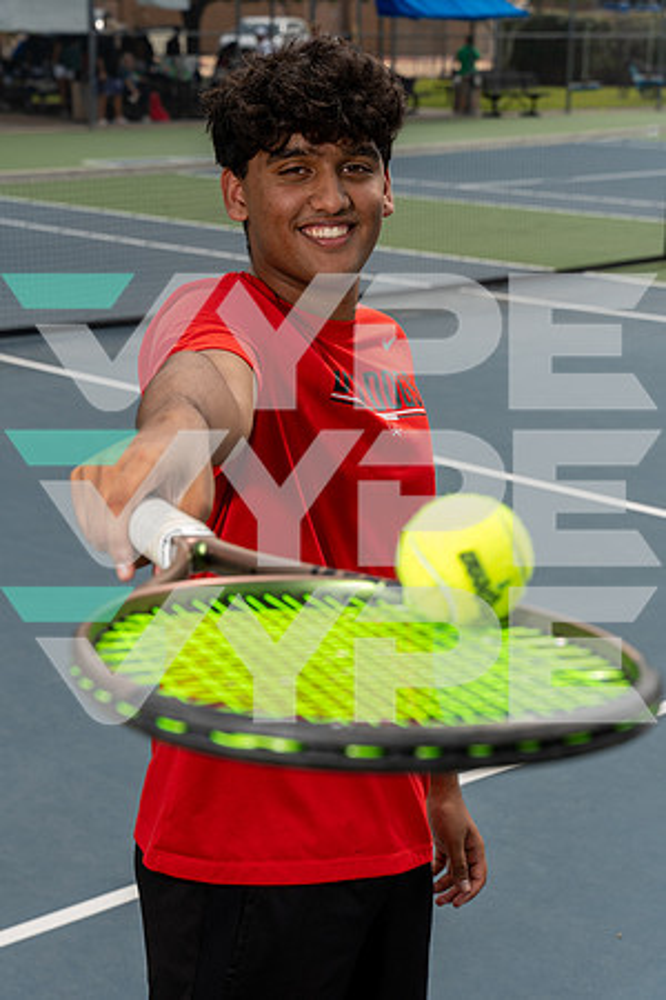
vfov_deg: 28.8
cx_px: 333
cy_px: 500
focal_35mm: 70
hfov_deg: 19.5
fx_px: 1942
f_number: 8
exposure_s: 1/250
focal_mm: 70
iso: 100
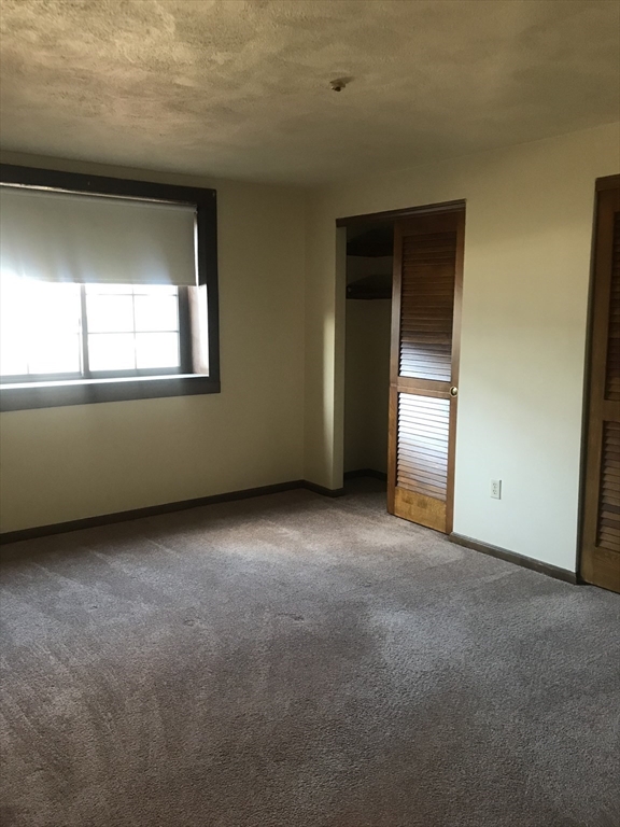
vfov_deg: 63.4
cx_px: 310
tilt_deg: -8.1
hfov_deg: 49.7
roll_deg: +0.2
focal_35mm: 28
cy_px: 414
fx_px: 669
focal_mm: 3.99
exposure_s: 1/15
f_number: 1.8
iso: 64
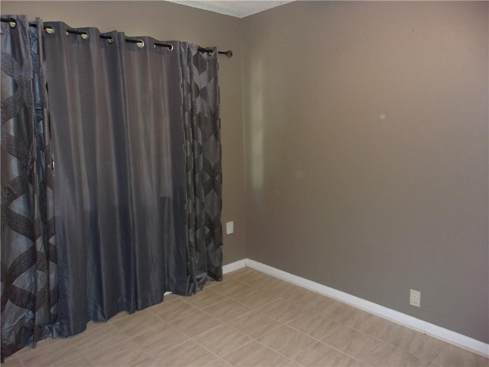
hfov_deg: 65.3
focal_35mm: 27
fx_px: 381
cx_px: 244
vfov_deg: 51.4
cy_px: 184
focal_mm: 4.9
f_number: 3
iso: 200
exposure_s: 1/34
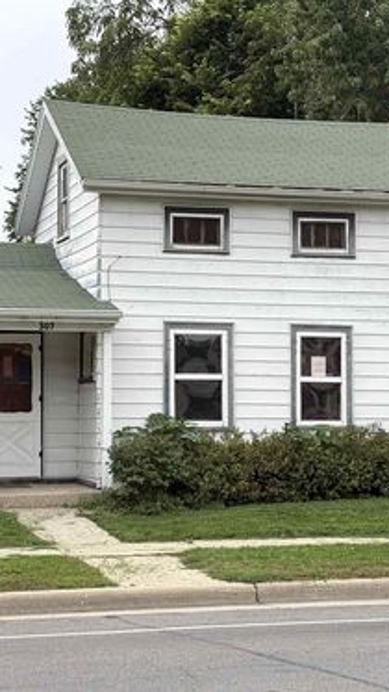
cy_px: 346
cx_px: 182
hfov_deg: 15.9
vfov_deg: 27.9
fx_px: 1393
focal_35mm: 76
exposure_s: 1/801
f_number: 1.6
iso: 32
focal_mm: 5.96
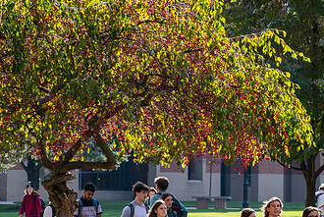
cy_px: 187
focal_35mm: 351
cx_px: 257
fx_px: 3163
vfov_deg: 3.9
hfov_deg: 5.9
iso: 400
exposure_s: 1/320
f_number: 8
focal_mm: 200
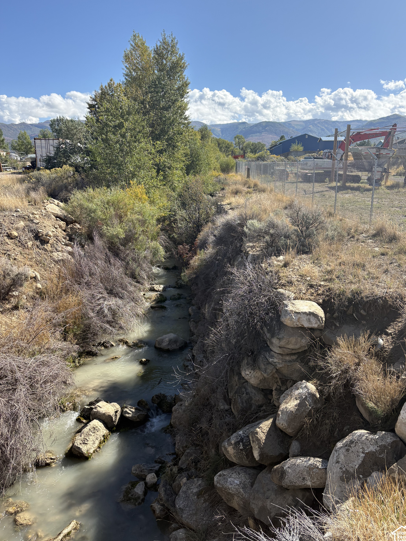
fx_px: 422
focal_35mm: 27
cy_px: 273
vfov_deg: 65.3
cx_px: 208
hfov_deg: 51.3
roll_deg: +0.4
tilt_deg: -12.7
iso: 64
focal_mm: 5.96
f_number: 1.6
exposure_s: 1/2985
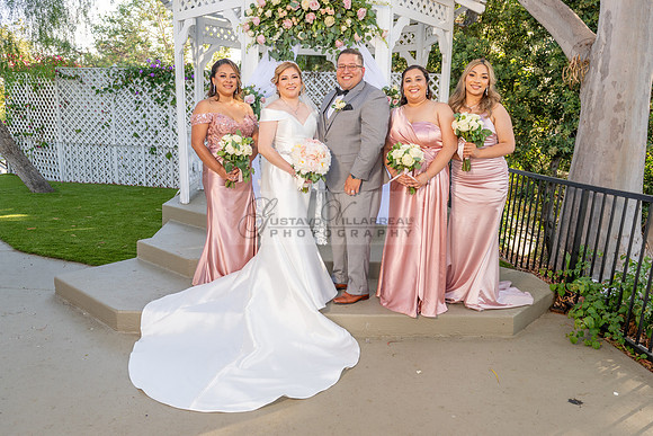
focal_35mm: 27
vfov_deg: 47.3
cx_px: 318
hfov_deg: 66.6
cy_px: 222
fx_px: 497
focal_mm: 24
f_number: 4.5
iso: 250
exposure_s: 1/200
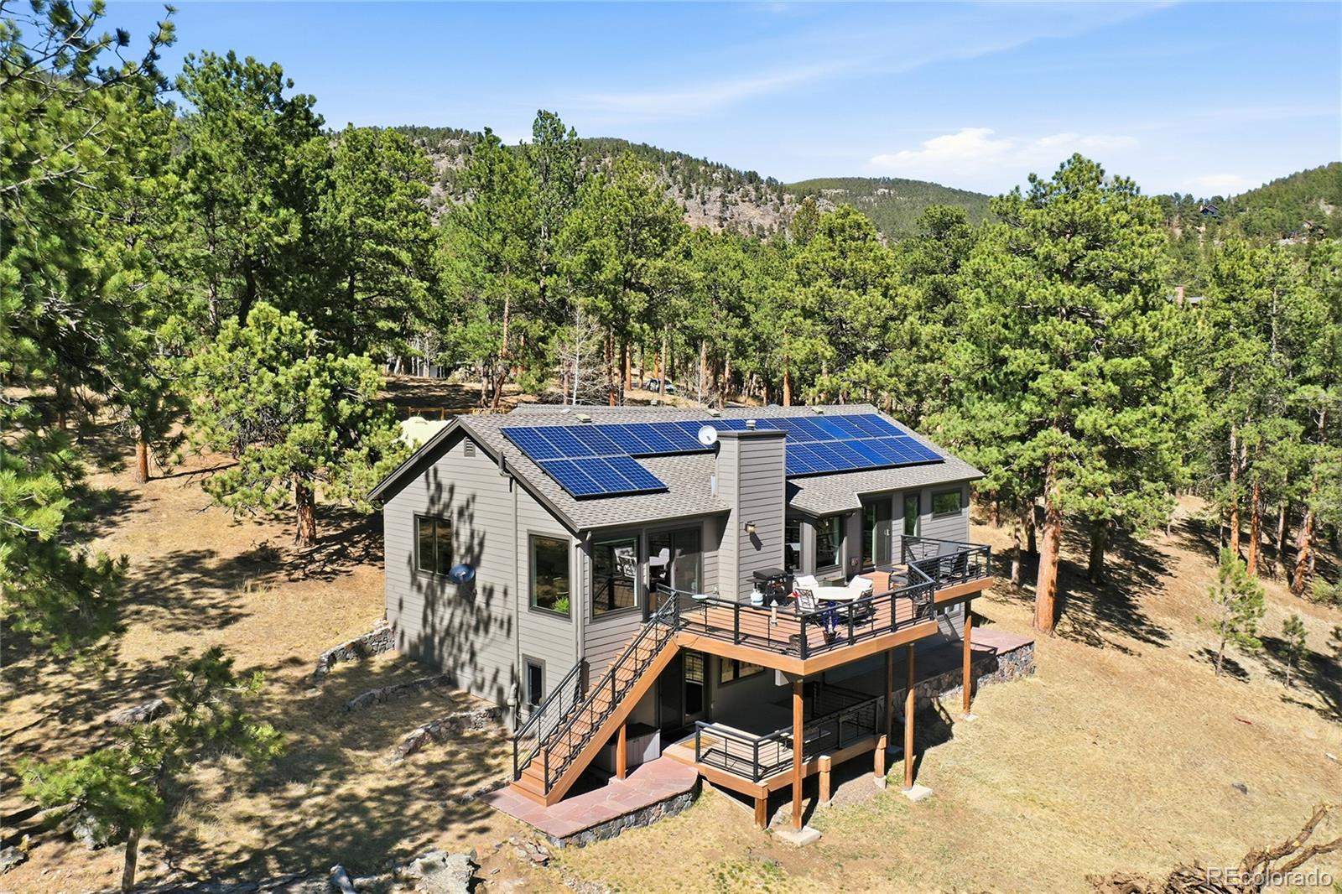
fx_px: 1043
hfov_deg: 65.5
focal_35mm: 28
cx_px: 671
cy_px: 447
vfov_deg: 46.4
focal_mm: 10.3
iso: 100
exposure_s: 1/500
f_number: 5.6
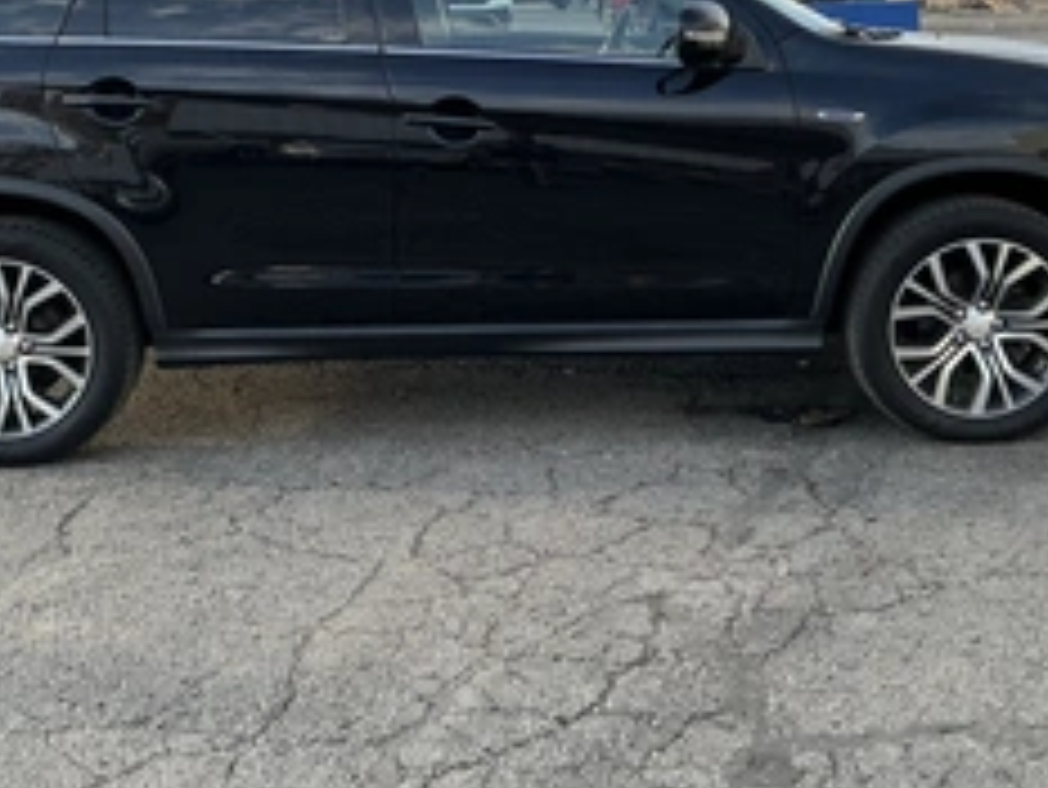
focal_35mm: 48
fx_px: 1454
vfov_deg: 29.7
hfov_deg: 39.6
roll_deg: -0.3
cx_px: 540
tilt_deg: -5.7
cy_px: 180
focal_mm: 3
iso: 25
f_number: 1.8
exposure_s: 1/504
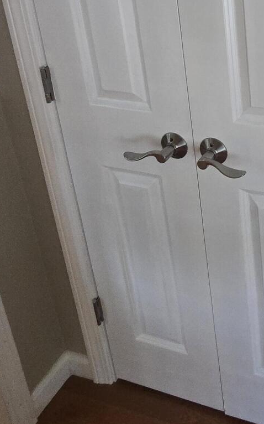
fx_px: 415
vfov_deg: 47.5
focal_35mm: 36
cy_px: 28
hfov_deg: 30.4
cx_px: 310
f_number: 2.2
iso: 400
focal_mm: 2.2
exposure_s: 1/60
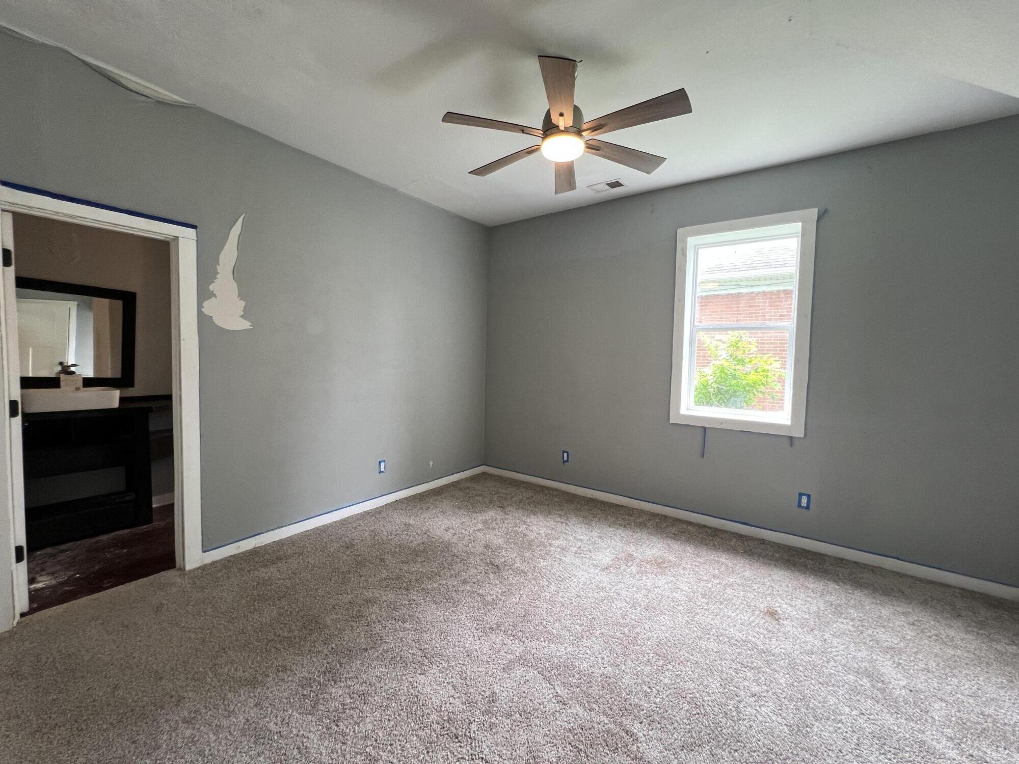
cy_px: 382
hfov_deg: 106.2
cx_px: 510
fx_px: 383
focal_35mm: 13
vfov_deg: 89.9
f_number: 1.8
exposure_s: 1/60
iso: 160
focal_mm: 1.57
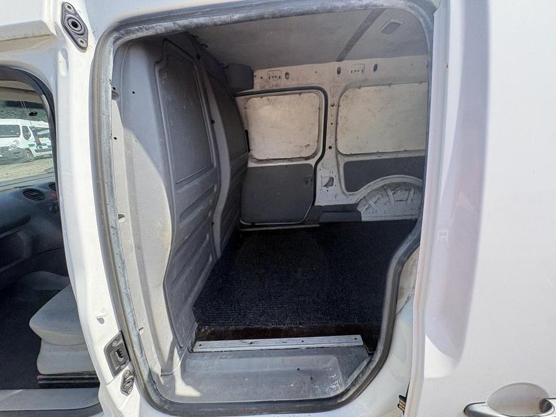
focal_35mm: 14
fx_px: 225
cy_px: 208
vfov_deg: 85.7
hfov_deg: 102.1
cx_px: 278
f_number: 2.2
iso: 64
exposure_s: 1/145
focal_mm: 2.22
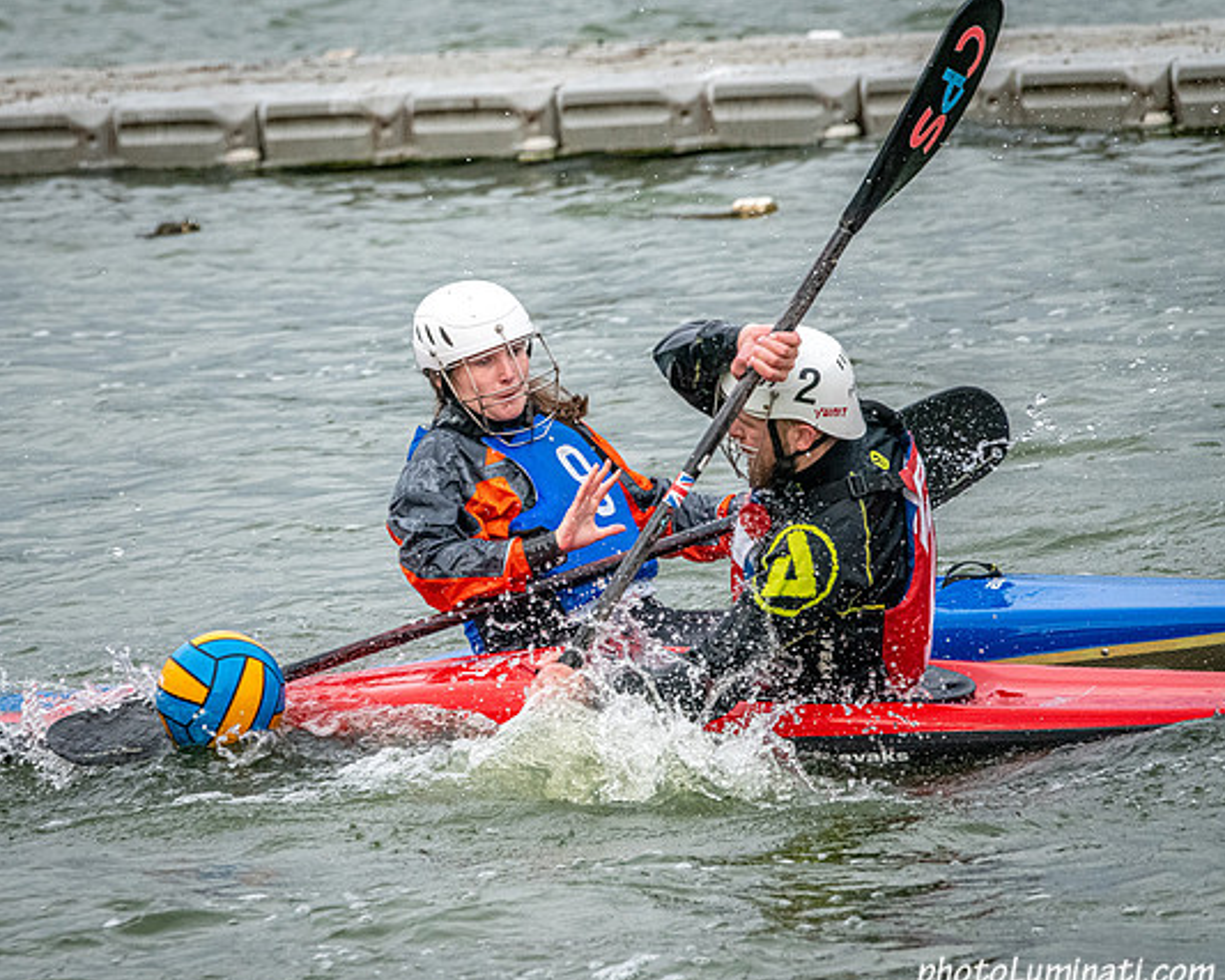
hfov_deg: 3.7
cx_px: 425
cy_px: 529
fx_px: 18882
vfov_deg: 3.0
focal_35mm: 521
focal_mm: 400
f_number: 9
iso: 3200
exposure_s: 1/2000
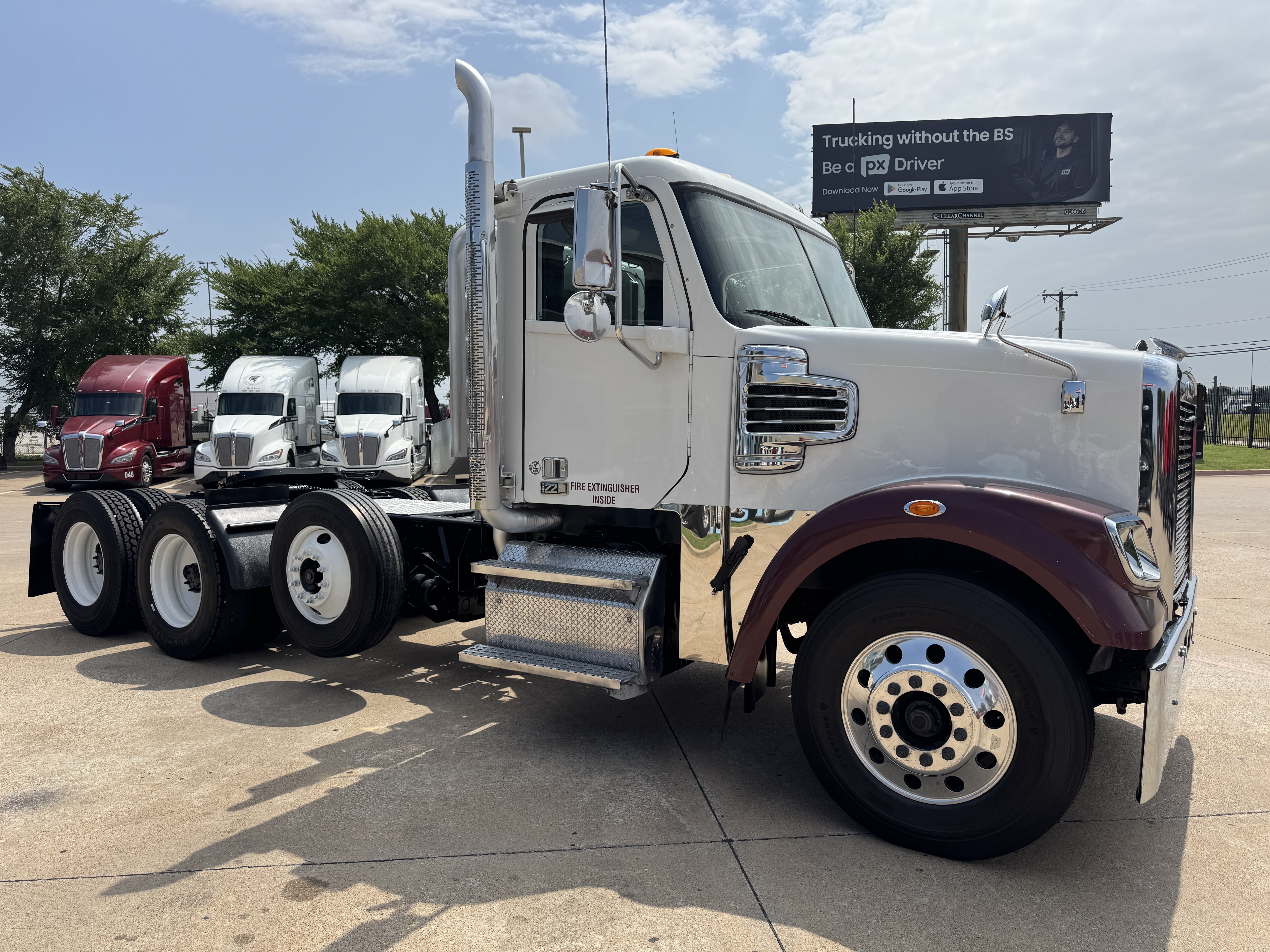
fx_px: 881
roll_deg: +0.9
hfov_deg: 71.6
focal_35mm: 24
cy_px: 476
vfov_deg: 56.8
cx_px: 635
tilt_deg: -5.4
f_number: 1.78
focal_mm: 6.76
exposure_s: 1/6410
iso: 80
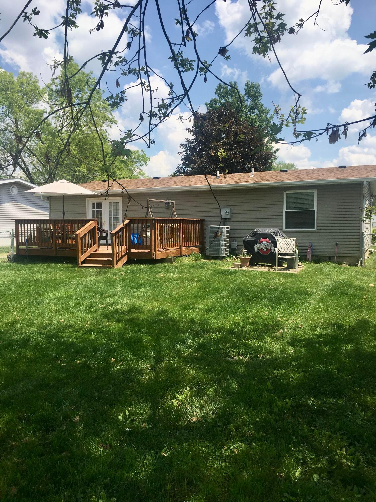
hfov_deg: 48.2
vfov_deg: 61.7
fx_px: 420
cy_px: 251
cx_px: 188
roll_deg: -0.4
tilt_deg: -3.1
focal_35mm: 29
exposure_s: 1/1789
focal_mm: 4.15
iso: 25
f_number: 2.2
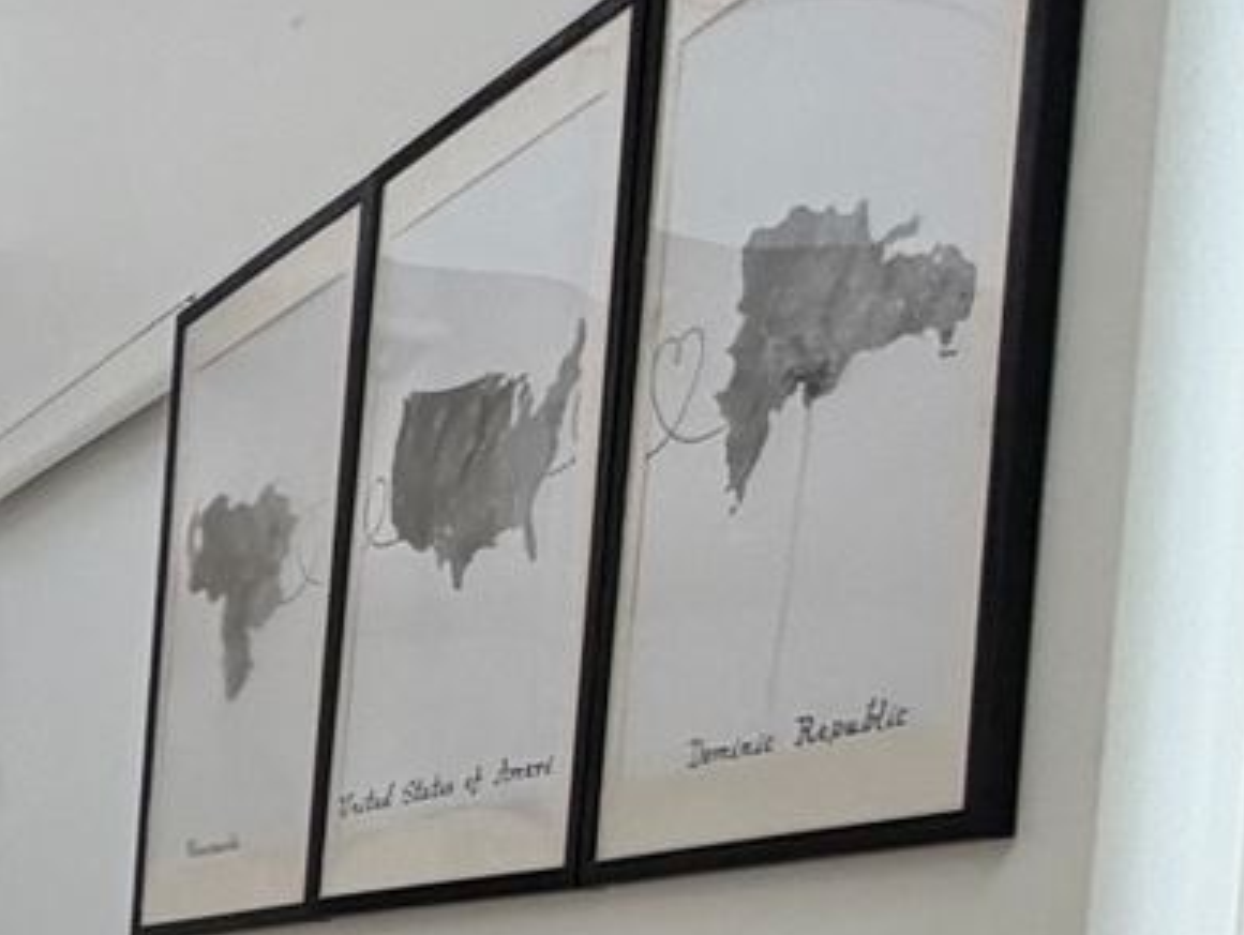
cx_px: -1392
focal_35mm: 74
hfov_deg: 17.1
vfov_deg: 18.9
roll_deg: -3.0
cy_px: 1115
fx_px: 2662
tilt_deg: -3.3
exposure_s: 1/121
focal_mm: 2.22
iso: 80
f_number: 2.2
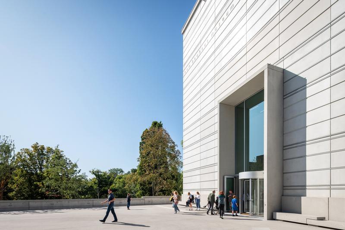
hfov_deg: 86.9
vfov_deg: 64.5
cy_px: 115
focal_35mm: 19
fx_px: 182
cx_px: 172
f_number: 8
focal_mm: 19
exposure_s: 1/125
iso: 80
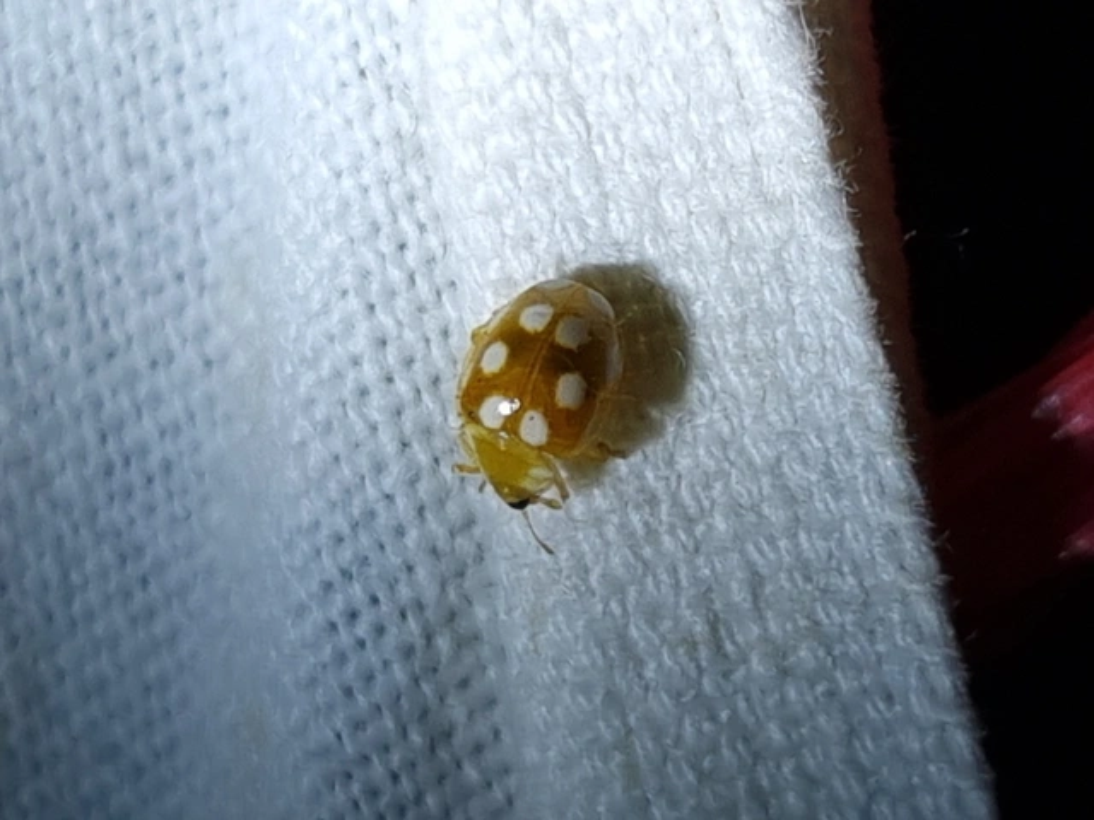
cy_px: 410
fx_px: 822
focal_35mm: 26
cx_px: 547
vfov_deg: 53.1
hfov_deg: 67.3
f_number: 1.8
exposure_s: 1/2000
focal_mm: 5.4
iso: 50
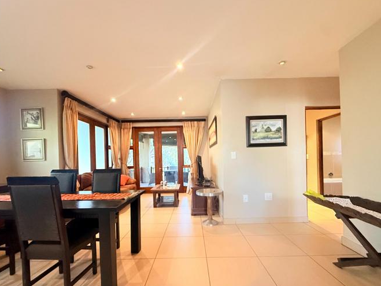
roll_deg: +1.3
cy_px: 161
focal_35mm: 17
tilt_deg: -0.1
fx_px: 187
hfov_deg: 91.0
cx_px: 195
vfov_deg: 74.4
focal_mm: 2.22
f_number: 2.2
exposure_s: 1/50
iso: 640
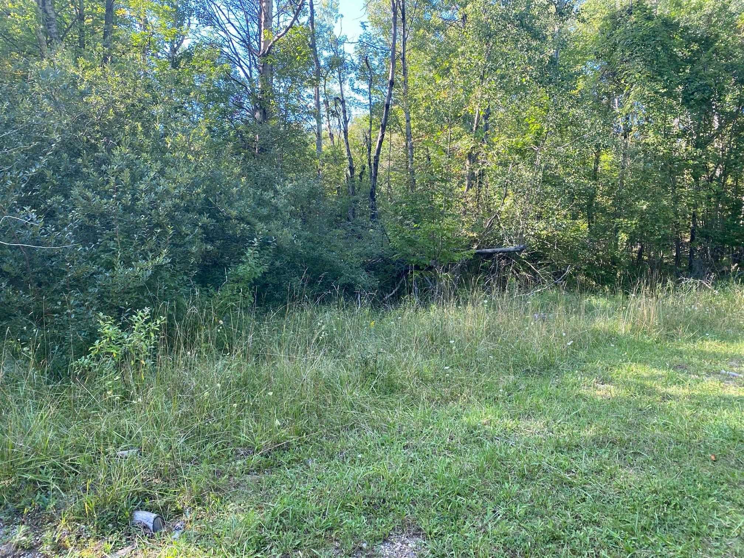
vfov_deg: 53.1
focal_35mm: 26
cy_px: 279
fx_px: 559
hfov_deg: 67.3
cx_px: 372
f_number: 1.8
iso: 40
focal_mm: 4.25
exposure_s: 1/122
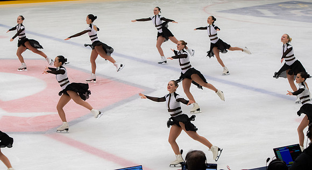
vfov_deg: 9.1
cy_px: 92
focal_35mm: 130
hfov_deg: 16.7
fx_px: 1066
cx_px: 156
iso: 1000
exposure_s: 1/320
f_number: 5.6
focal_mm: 82
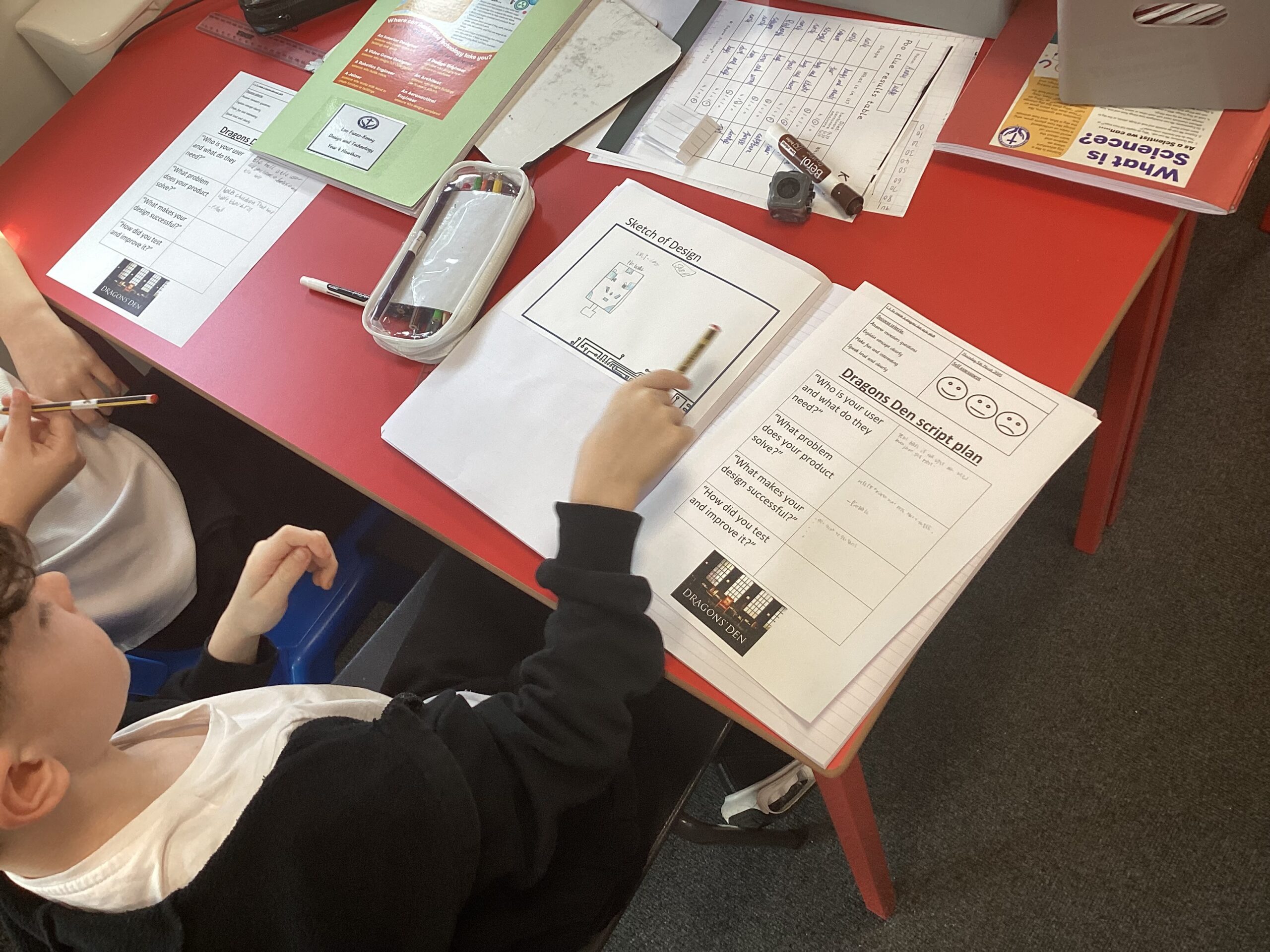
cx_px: 635
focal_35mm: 31
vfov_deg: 45.4
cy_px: 476
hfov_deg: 58.4
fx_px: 1137
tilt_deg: -58.5
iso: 50
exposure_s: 1/50
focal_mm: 3.3
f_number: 2.4
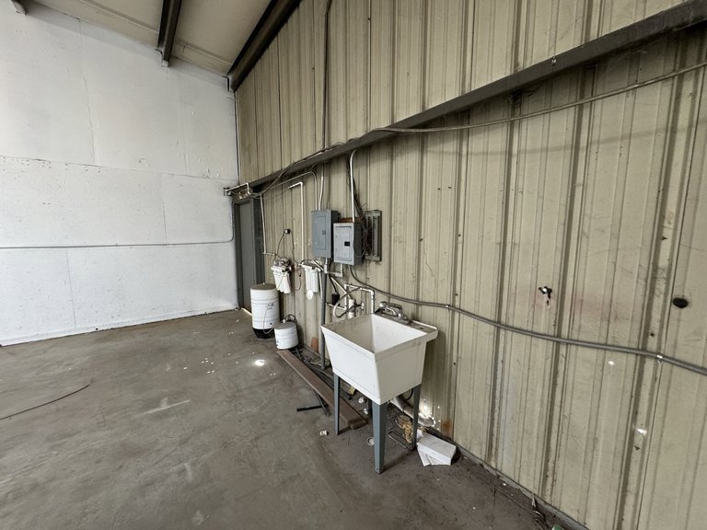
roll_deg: +2.1
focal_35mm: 14
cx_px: 354
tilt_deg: -7.6
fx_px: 286
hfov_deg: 102.1
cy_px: 265
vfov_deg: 85.7
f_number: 2.2
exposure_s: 1/60
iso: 200
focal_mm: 2.22
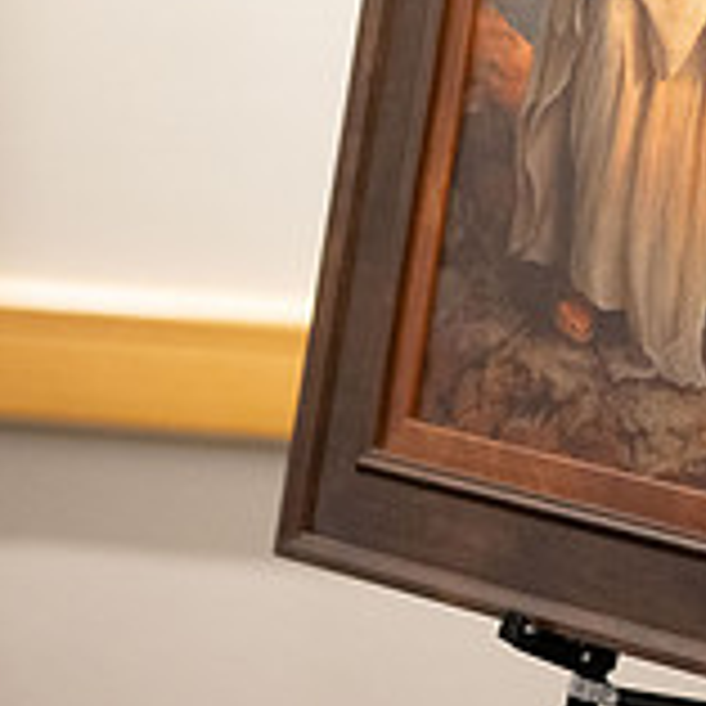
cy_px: -92
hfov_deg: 5.3
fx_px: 7592
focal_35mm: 329
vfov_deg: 5.3
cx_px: 760
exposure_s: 1/250
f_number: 1.4
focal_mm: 105
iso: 3200
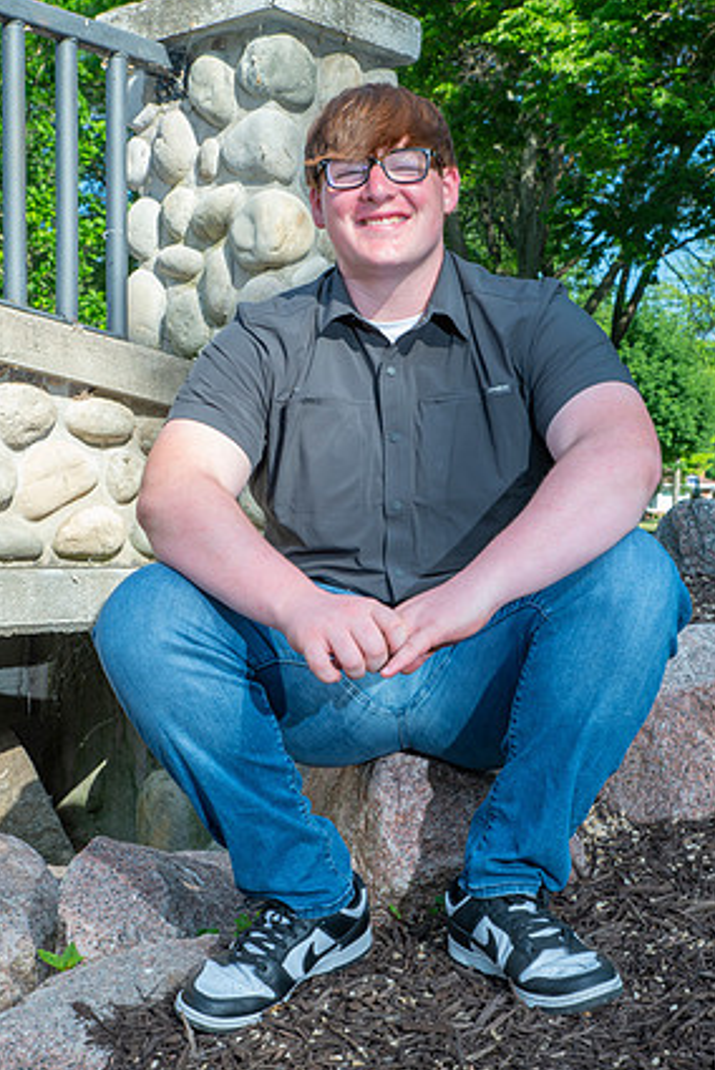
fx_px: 1636
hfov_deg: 24.7
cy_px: 549
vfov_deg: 36.2
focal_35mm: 55
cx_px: 370
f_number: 11
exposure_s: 1/200
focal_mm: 52
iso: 320
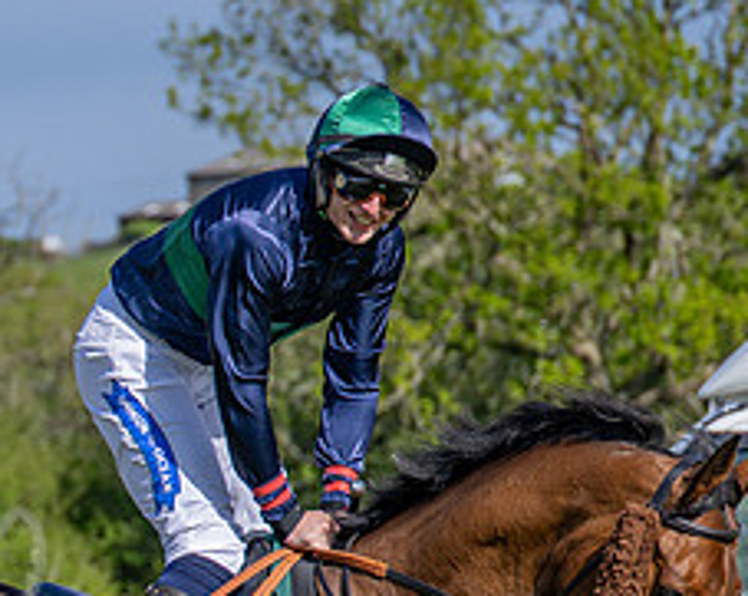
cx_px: -417
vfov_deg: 3.7
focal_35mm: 415
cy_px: 738
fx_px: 9175
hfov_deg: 4.6
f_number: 2.8
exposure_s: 1/2000
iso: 80
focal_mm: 70
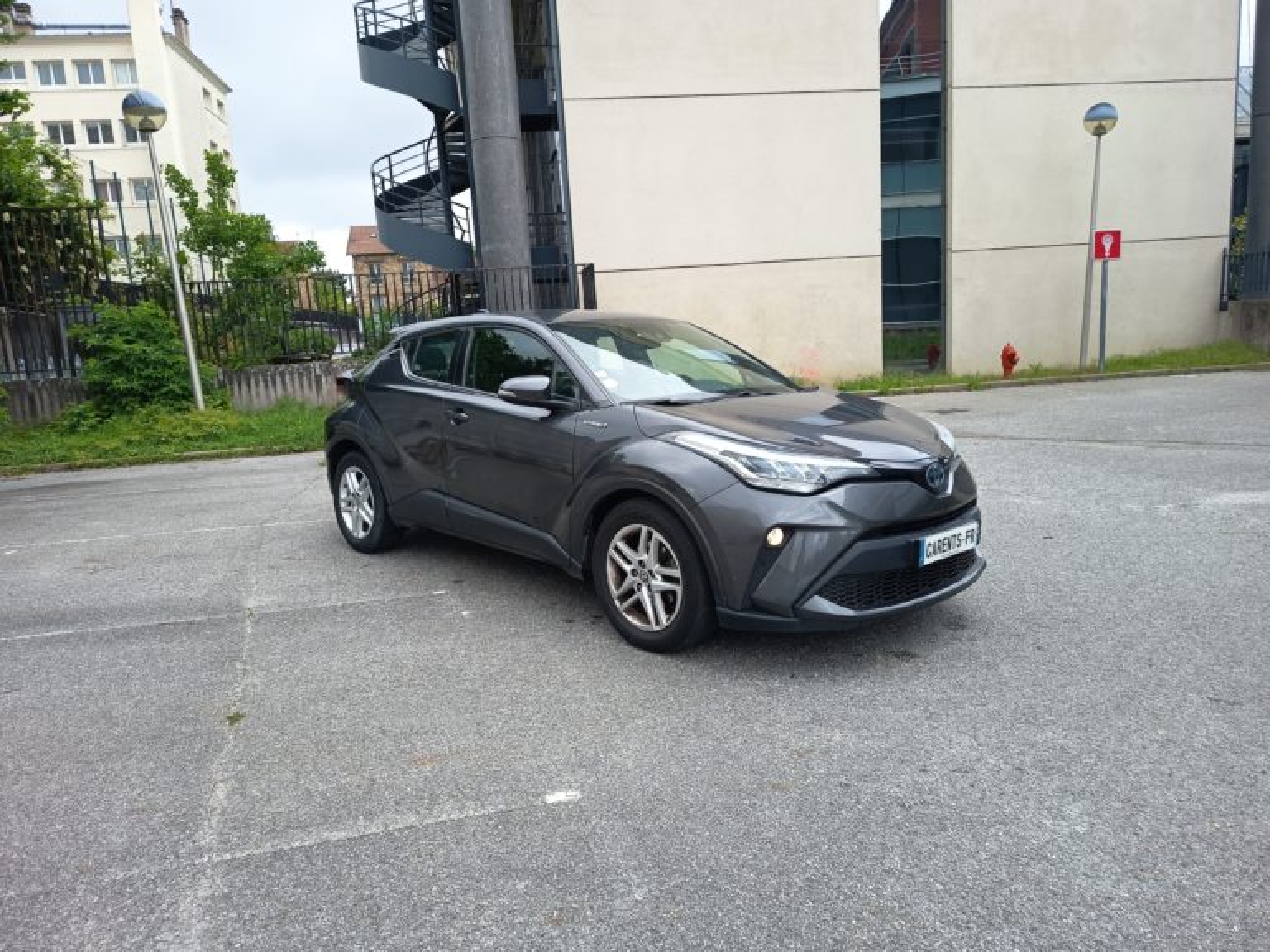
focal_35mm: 24
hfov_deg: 71.6
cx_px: 635
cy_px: 476
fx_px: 881
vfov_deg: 56.8
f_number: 1.7
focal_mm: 5.24
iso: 50
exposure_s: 1/142
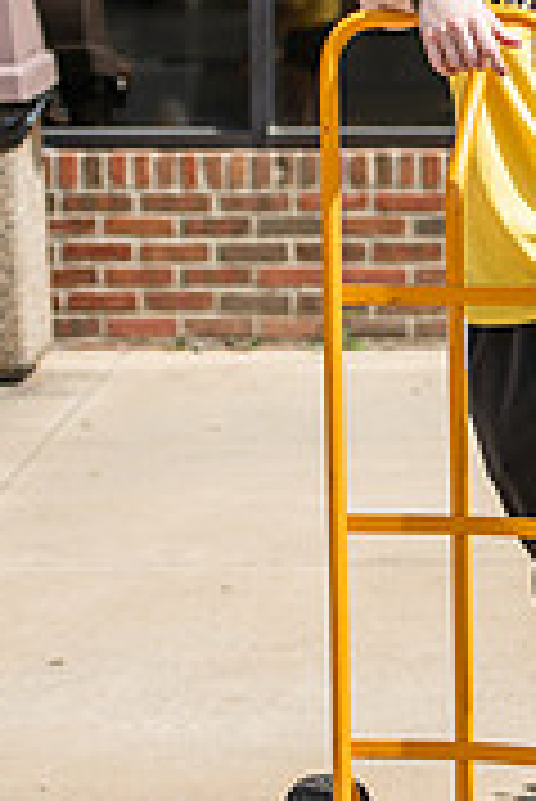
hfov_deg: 7.7
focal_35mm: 177
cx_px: 644
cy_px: 266
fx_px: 3945
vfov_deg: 11.6
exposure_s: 1/640
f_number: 3.2
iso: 64
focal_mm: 70
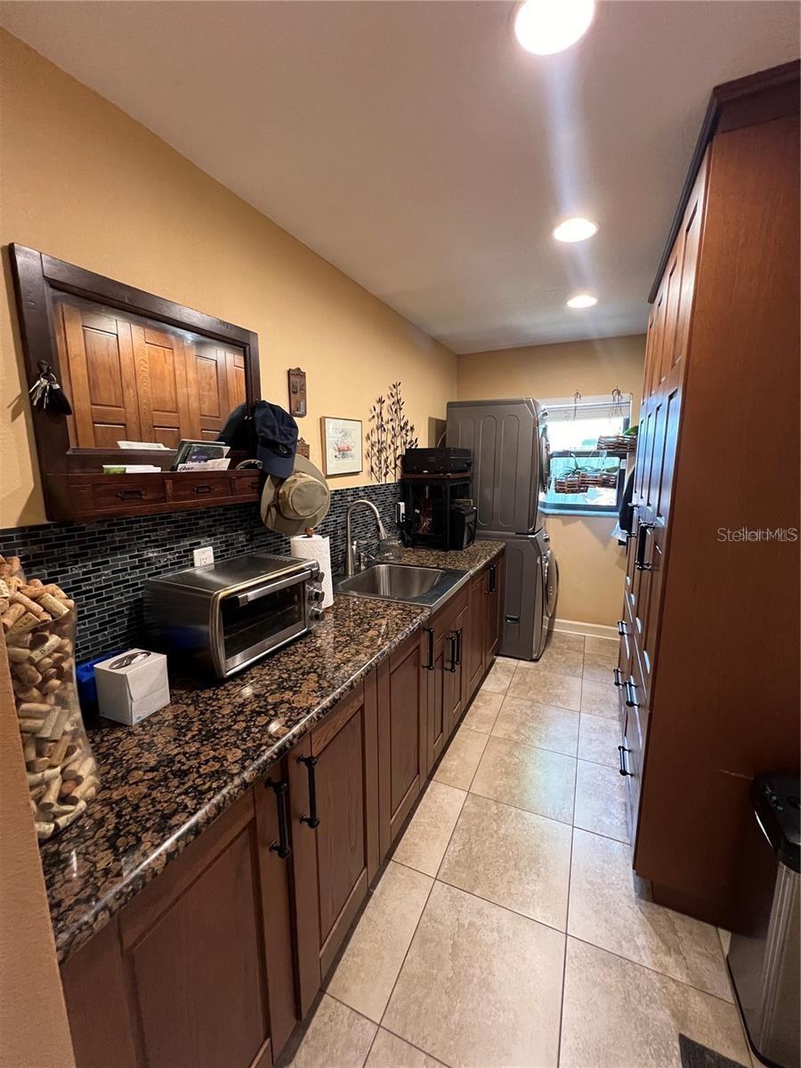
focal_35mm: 13
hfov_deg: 89.9
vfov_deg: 106.2
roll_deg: -0.1
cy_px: 534
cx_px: 400
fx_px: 401
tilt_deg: -9.6
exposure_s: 1/60
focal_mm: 1.57
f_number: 1.8
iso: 500
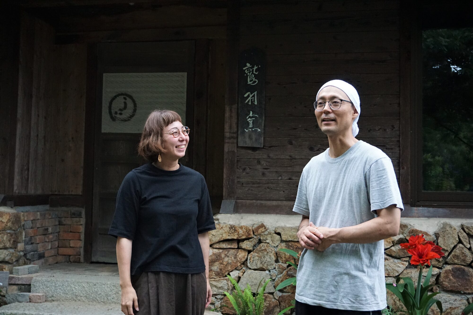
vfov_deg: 30.8
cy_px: 158
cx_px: 236
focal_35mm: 44
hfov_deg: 45.0
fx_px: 571
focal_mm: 29
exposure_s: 1/1000
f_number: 4.5
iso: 3200
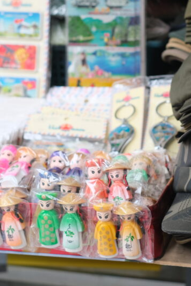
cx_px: 120
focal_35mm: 102
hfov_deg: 13.4
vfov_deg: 20.0
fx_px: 811
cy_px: 112
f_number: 2.8
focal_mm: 35
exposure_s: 1/240
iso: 320
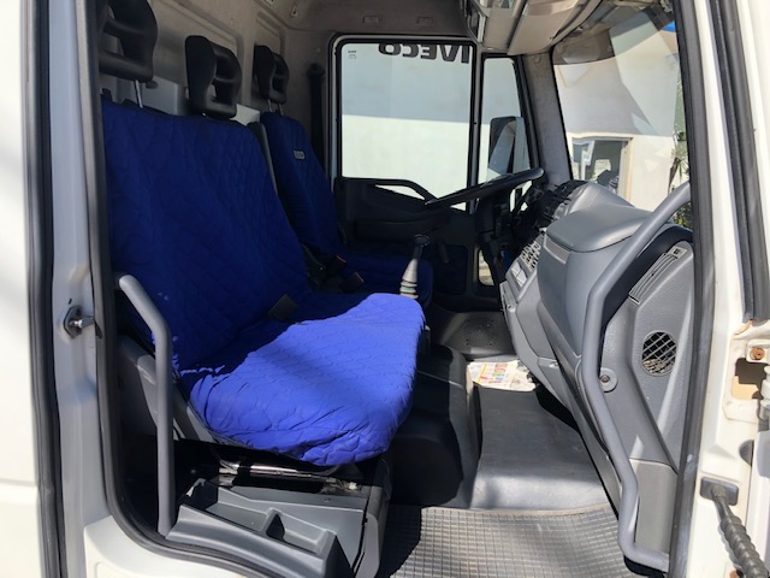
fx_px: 623
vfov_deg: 49.7
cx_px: 385
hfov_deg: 63.4
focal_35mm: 28
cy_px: 289
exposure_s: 1/640
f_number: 1.8
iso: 20
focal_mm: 4
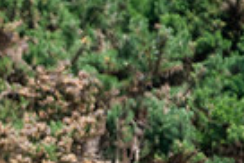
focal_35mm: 2295
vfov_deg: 0.6
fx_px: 15571
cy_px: 289
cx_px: -262
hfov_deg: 0.9
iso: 400
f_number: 5.6
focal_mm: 360
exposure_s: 1/1000
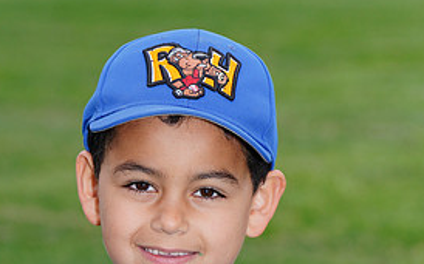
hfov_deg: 4.9
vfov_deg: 3.0
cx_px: 190
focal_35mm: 431
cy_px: 316
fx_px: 4978
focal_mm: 200
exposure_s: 1/200
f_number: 9
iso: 200
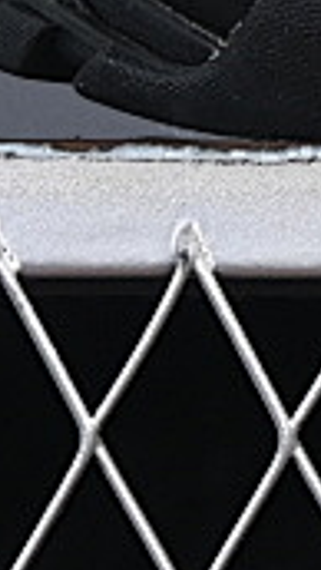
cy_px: -590
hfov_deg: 2.4
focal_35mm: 493
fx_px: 7445
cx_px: 983
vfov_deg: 4.3
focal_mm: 50
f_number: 6.3
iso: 160
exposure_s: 1/60
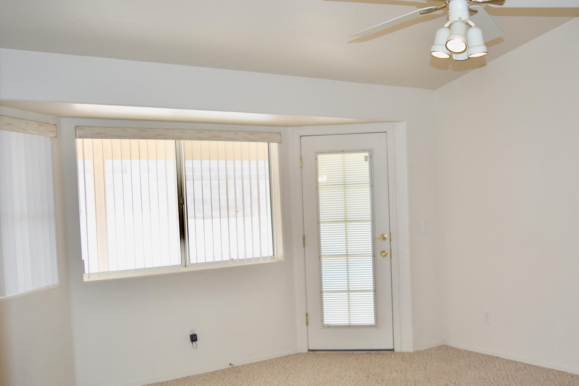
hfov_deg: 51.3
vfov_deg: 35.8
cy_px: 227
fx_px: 595
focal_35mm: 37
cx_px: 363
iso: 100
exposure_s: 1/80
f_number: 3.5
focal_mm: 18
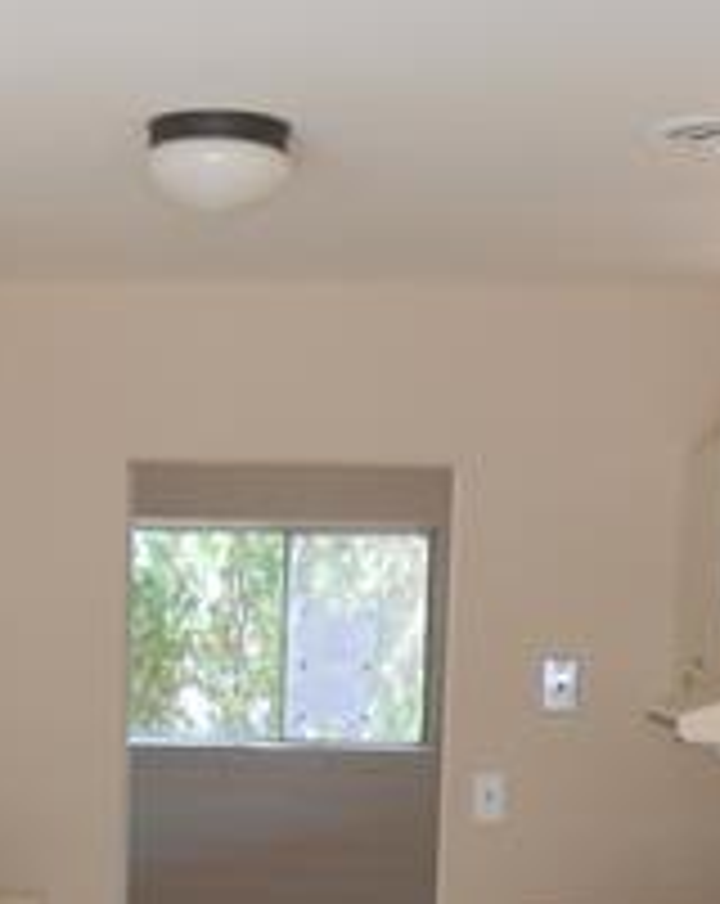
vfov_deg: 22.5
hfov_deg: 18.7
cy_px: 958
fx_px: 2164
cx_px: 126
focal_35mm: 81
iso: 80
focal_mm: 4.6
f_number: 3.5
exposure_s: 1/30
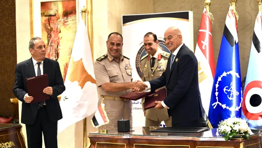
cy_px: 84
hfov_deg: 28.6
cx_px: 130
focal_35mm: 74
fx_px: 514
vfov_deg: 16.3
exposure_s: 1/200
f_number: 2.8
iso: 2000
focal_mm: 70
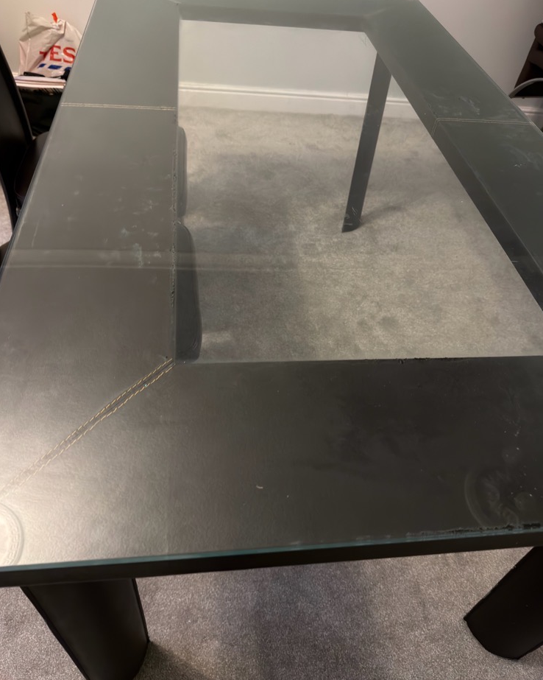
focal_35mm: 26
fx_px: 522
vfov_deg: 66.0
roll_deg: -8.7
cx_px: 268
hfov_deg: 54.9
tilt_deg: -44.9
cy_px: 337
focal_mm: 6.76
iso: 640
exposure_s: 1/25
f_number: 1.78
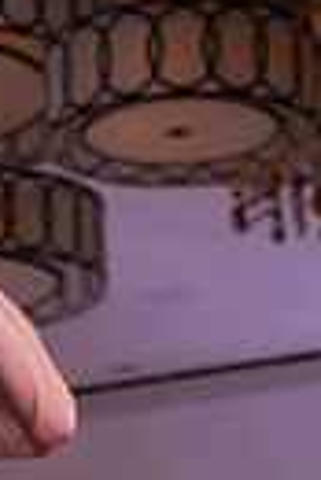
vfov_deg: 9.1
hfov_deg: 6.1
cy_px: 820
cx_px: -374
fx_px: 2908
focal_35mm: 218
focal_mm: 49
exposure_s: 1/500
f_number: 4
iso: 2500
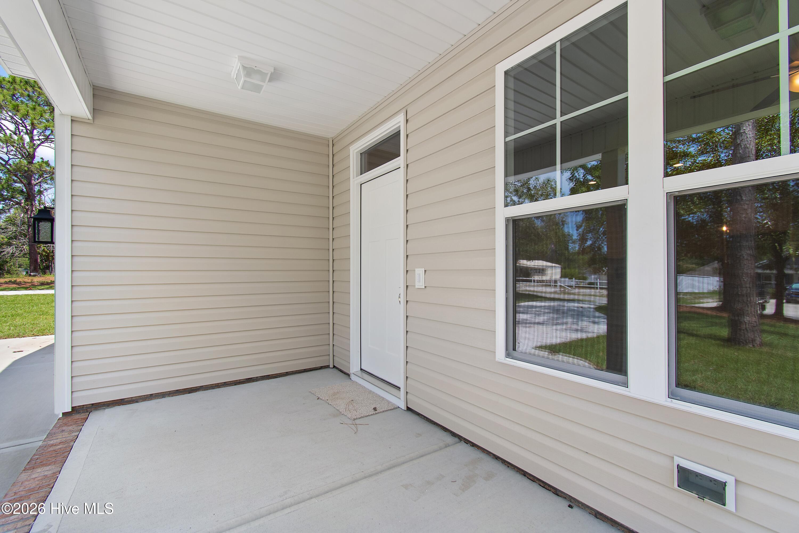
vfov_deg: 77.3
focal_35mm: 15
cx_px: 400
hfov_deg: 100.4
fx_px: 333
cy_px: 266
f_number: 5.6
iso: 100
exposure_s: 1/125
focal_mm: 10
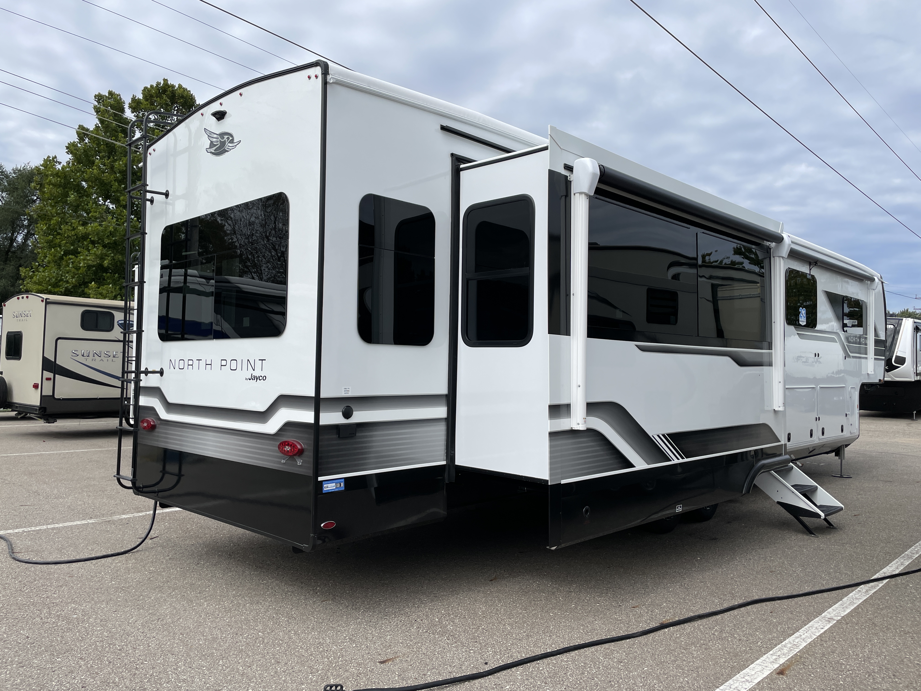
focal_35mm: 26
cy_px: 346
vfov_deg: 53.1
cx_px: 460
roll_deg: -0.1
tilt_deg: +2.4
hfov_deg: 67.3
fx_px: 692
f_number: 1.6
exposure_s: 1/4292
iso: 32
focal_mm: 4.2
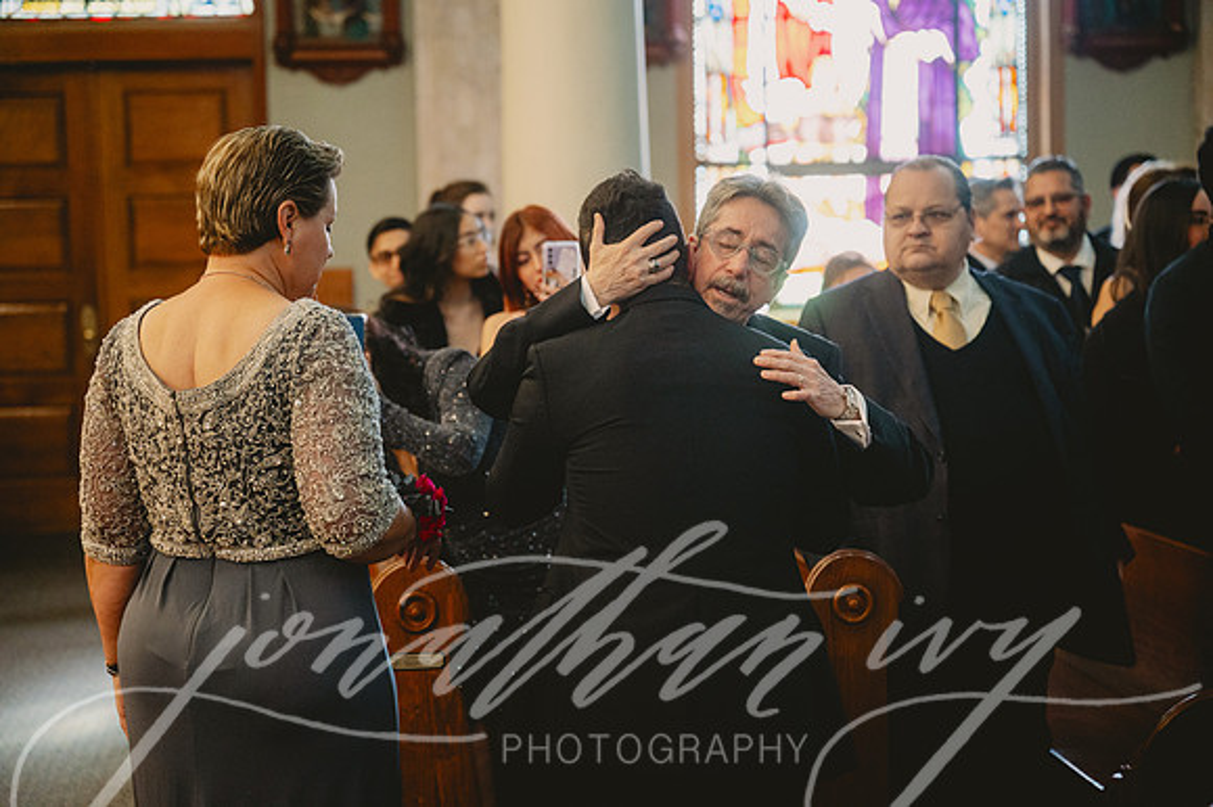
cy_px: 404
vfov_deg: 19.4
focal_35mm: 70
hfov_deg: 28.9
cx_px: 606
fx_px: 2357
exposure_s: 1/500
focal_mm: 70
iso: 2000
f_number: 2.8
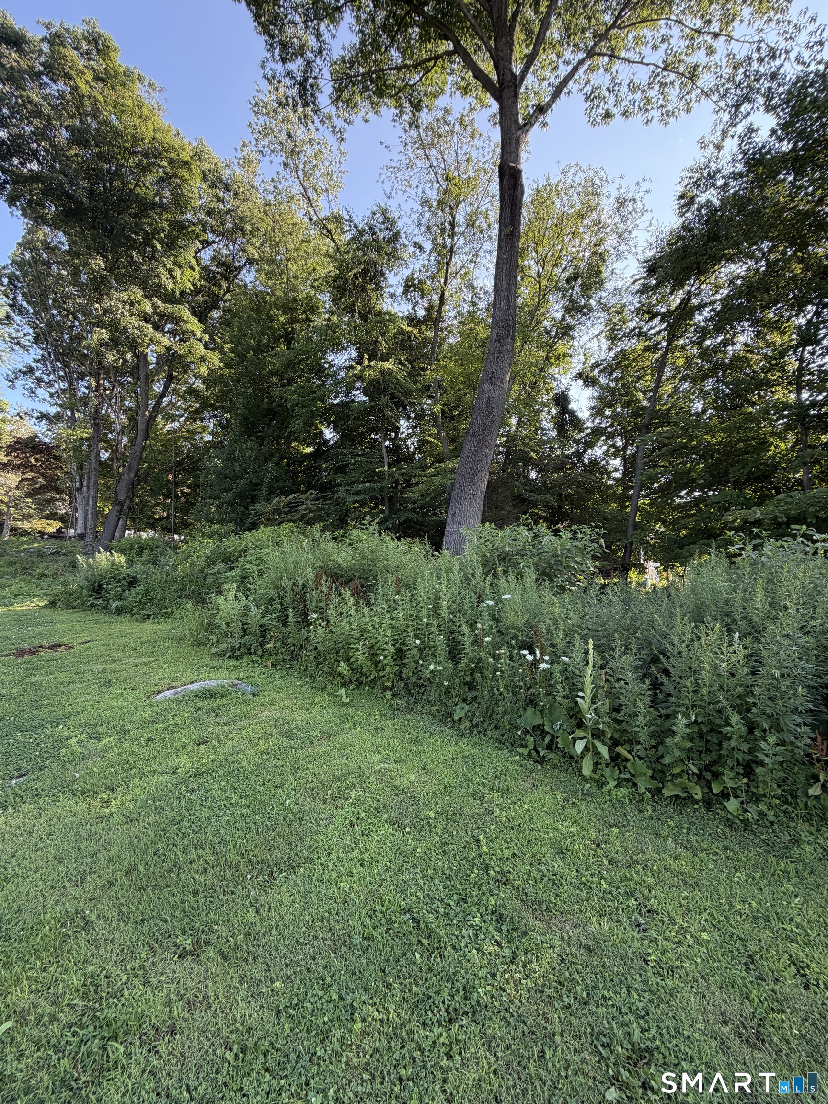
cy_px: 552
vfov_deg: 102.1
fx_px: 446
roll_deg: +0.1
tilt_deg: +4.5
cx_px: 414
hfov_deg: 85.7
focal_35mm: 14
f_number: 2.2
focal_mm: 2.22
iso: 50
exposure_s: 1/191
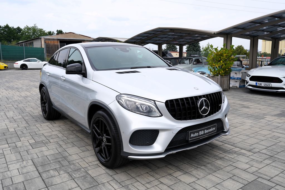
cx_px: 142
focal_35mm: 30
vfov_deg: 43.6
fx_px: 238
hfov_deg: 61.9
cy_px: 95
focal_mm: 30
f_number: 7.1
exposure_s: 1/200
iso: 100
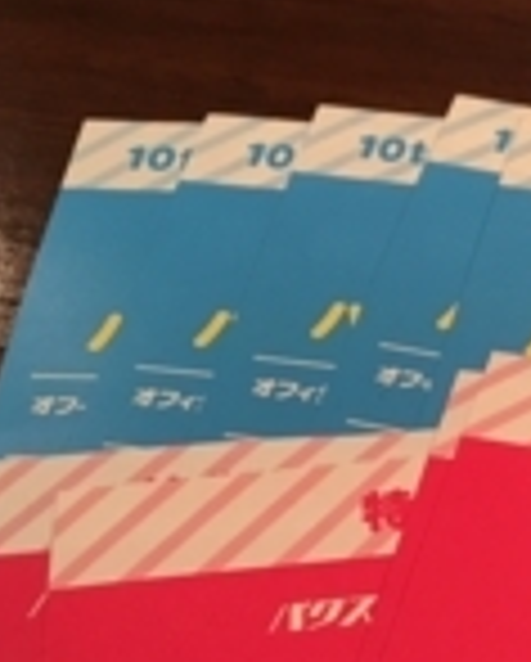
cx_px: 616
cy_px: 630
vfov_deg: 23.8
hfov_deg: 19.0
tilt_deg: -59.0
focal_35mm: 77
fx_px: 1509
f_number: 2.2
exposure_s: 1/30
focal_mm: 4.15
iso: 80
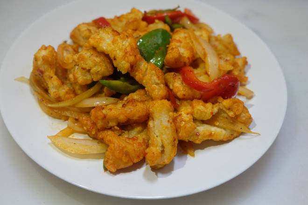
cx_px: 154
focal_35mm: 35
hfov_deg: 54.4
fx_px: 299
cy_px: 102
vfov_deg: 37.9
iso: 2500
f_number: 3.6
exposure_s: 1/140
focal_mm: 23.3
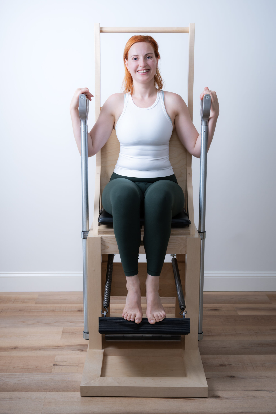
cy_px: 207
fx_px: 517
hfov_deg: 29.9
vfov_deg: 43.6
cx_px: 138
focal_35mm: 45
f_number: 4.5
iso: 250
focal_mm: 45
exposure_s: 1/200
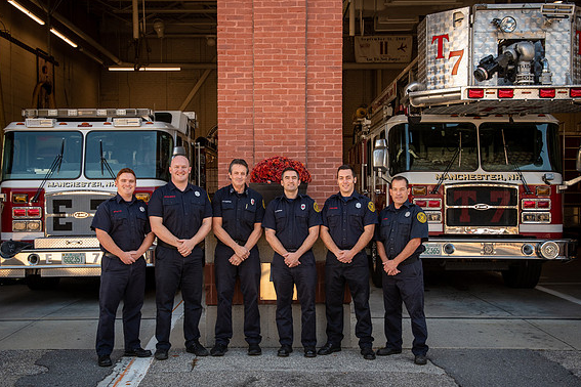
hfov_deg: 40.3
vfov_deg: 27.5
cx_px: 290
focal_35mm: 49
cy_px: 194
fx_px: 791
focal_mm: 28
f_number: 4.5
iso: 640
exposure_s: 1/500
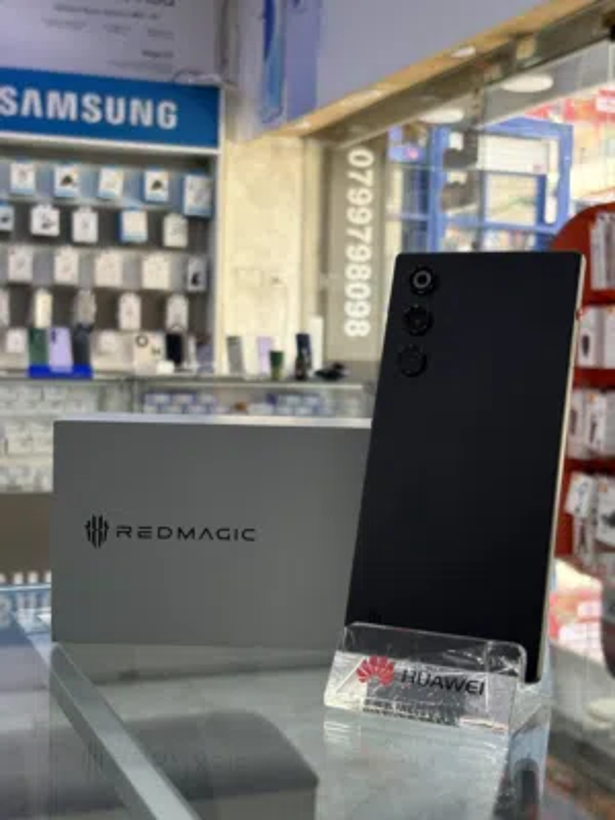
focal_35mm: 52
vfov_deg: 36.8
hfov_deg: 28.0
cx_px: 308
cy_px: 410
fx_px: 1232
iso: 80
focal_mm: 5.96
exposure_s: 1/207
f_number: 1.6
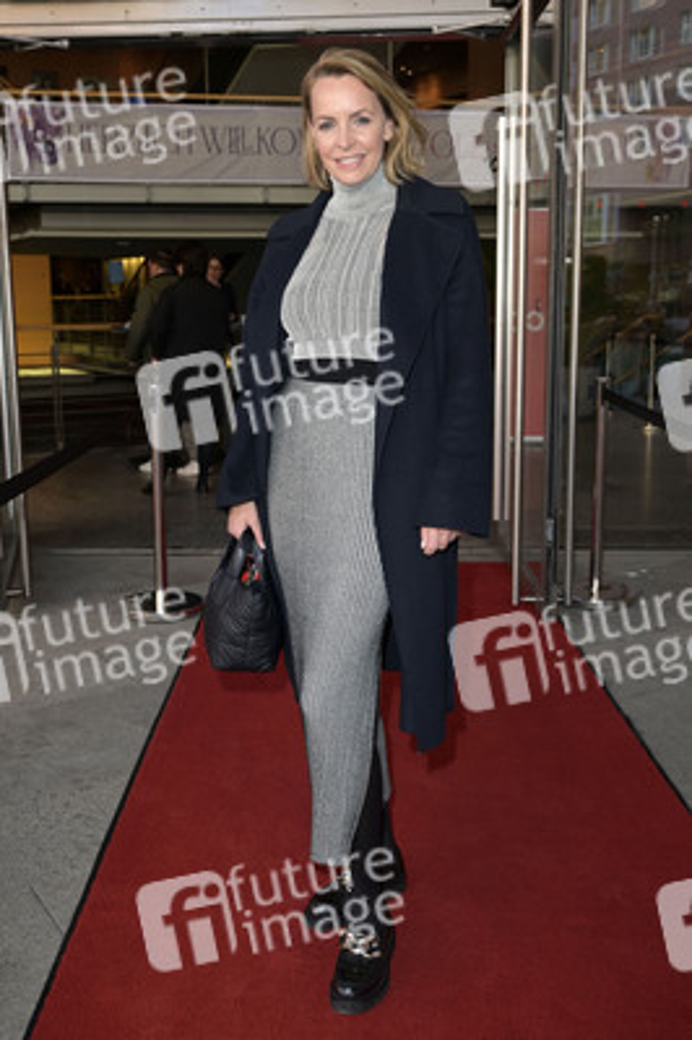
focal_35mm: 34
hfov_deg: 38.8
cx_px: 346
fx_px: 982
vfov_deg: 55.8
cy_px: 520
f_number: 4
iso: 400
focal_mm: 34
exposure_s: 1/200
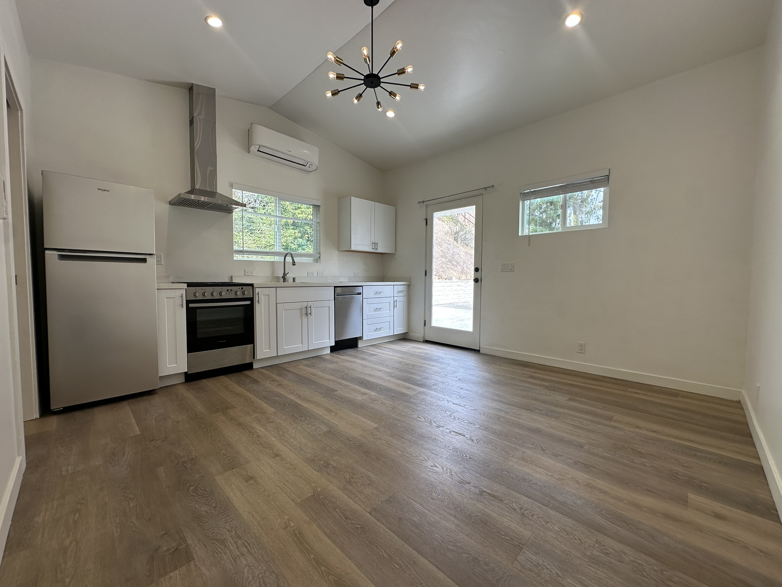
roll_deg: -0.5
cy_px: 294
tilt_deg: -2.9
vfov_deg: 85.7
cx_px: 391
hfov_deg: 102.1
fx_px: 316
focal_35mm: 14
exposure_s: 1/150
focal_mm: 2.22
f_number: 2.2
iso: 40
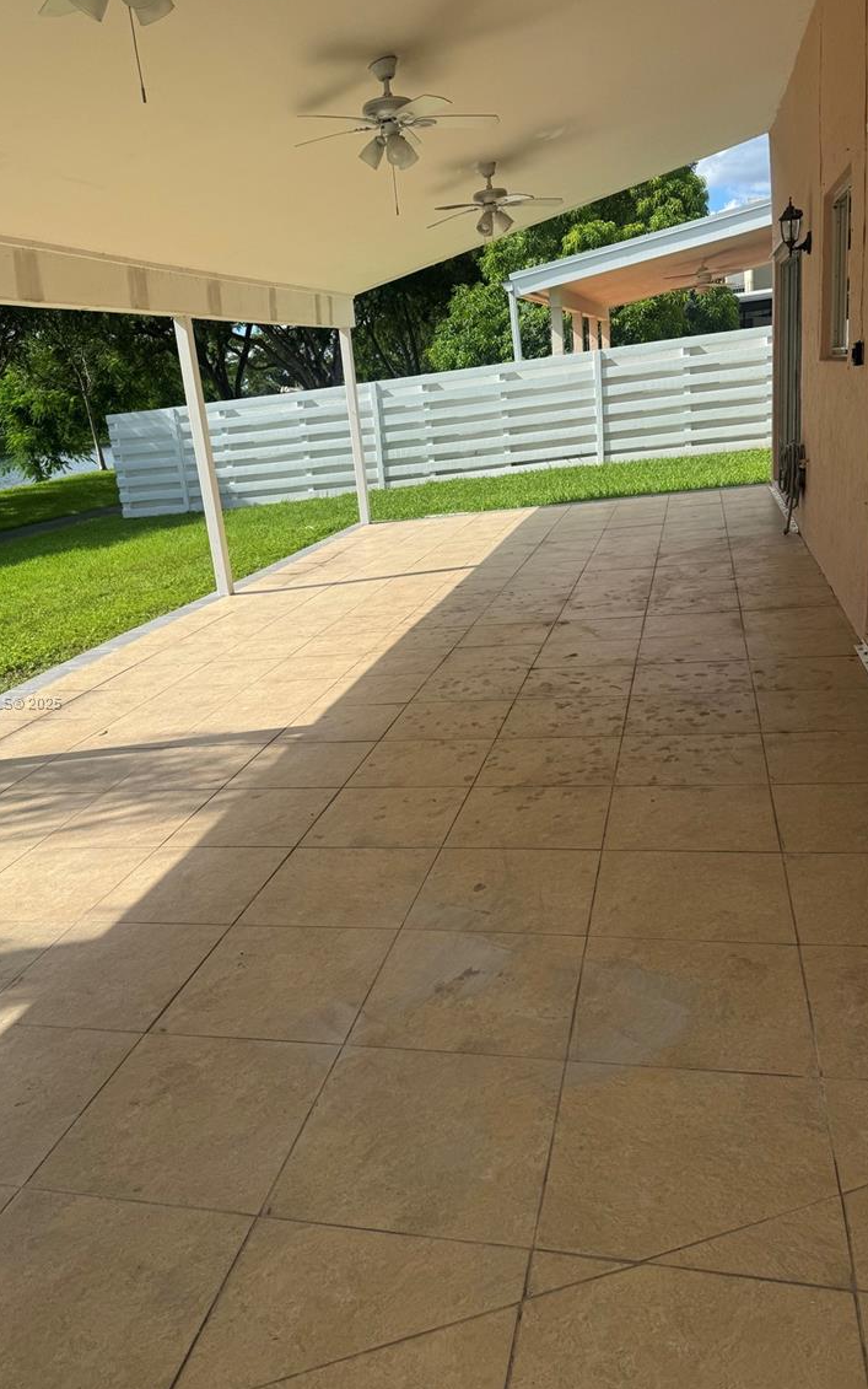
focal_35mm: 27
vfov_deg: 68.4
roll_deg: +5.3
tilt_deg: -16.4
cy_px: 704
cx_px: 388
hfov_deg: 46.0
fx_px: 1022
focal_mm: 6.76
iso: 80
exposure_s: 1/4049
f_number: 1.78
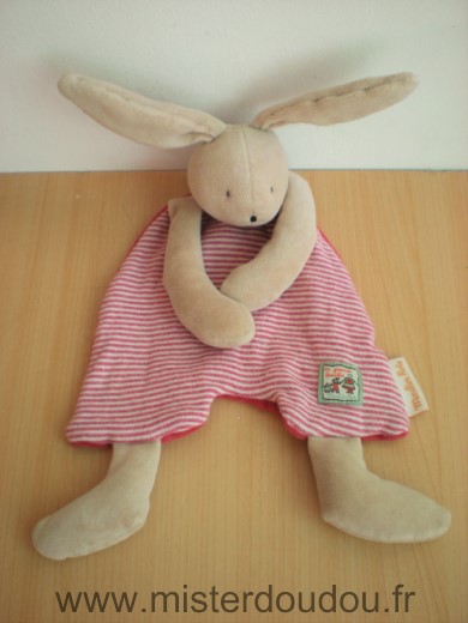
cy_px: 312
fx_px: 685
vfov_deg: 49.0
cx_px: 234
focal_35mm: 38
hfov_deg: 37.7
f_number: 3.1
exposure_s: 1/64.4
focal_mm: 6.3
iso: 64
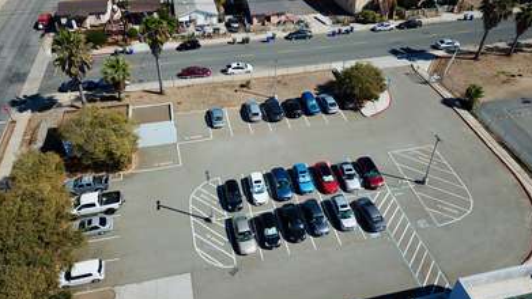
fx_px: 409
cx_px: 267
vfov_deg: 40.1
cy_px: 128
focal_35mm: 29
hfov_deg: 66.1
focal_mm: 4.73
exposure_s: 1/2041
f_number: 2.2
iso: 100
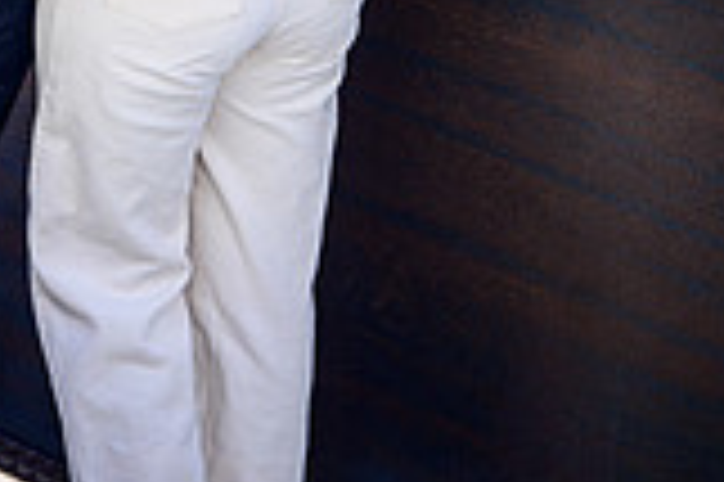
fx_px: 6750
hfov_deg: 6.1
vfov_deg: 4.1
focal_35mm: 336
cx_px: 209
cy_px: -342
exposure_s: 1/320
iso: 100
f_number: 5
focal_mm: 120
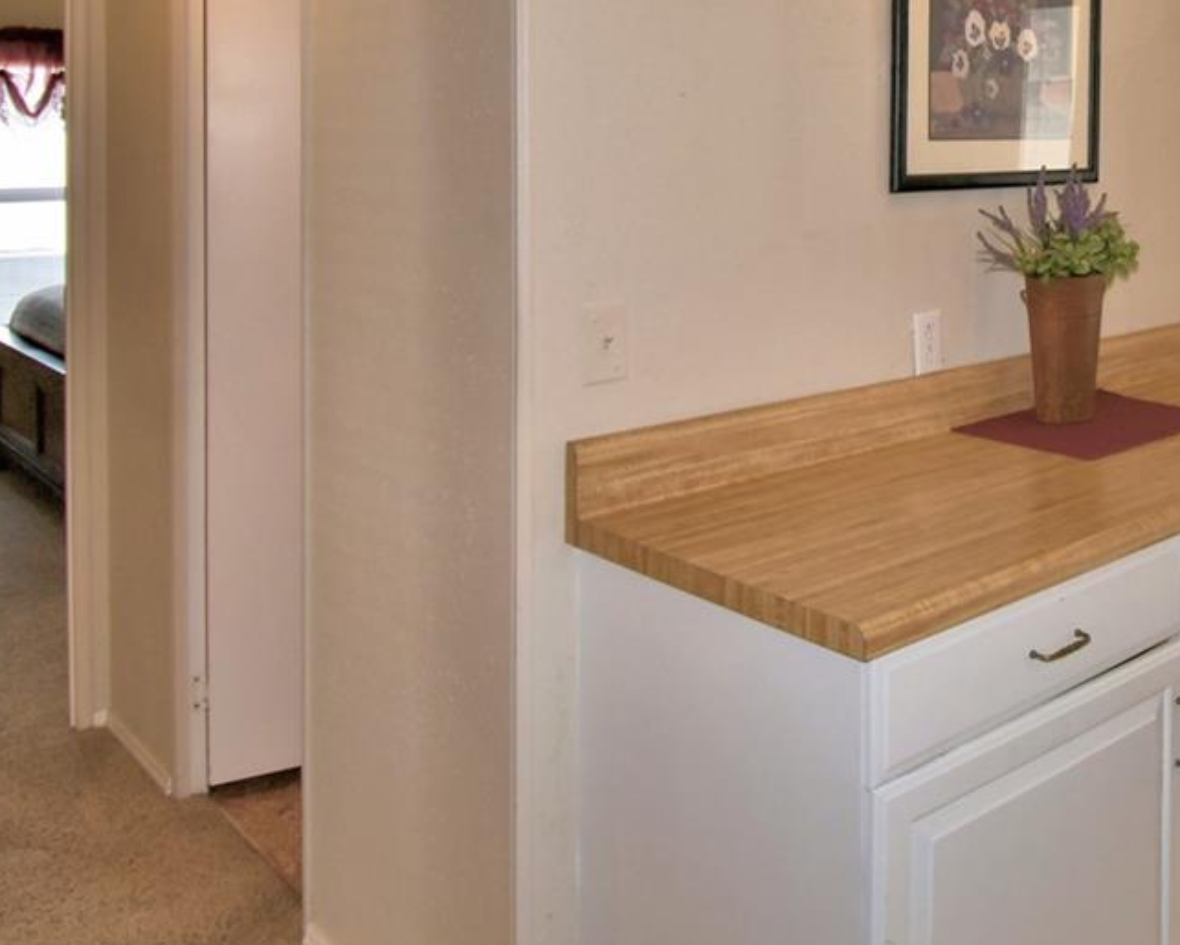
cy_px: 141
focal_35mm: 35
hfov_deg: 47.0
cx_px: 1037
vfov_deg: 39.9
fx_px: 1223
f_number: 4.5
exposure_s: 1/60
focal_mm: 10
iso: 100
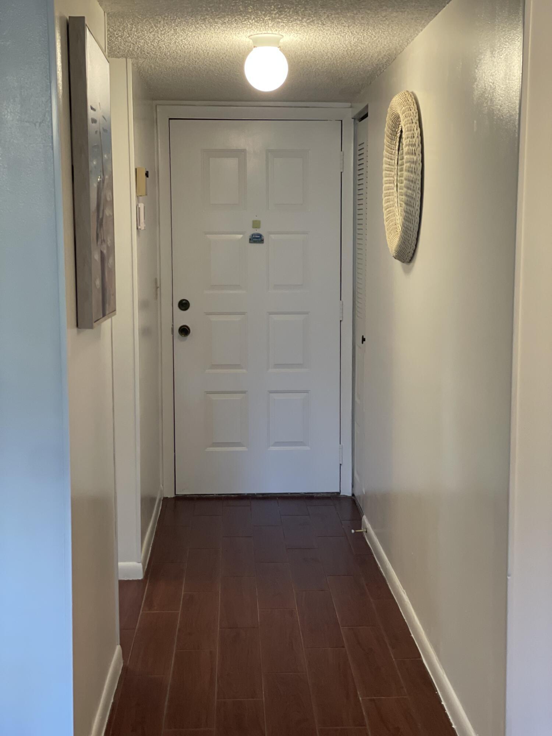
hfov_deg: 28.0
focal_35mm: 52
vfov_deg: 36.8
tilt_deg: -6.1
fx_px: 1106
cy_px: 368
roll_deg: +0.8
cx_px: 276
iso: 125
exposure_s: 1/40
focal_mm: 6
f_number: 2
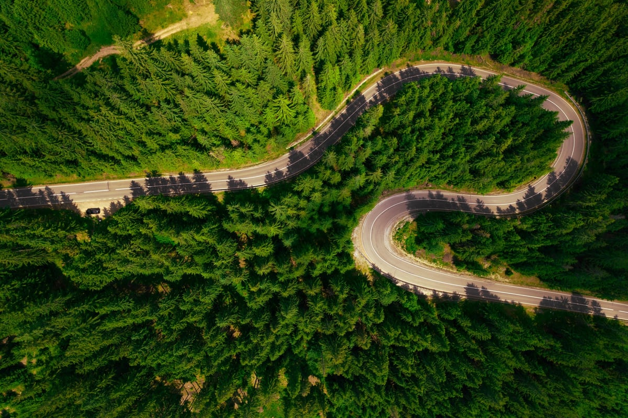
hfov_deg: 78.6
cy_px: 209
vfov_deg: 57.2
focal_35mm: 22
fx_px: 384
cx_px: 314
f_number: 2.8
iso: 100
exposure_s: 1/2000
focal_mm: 8.38
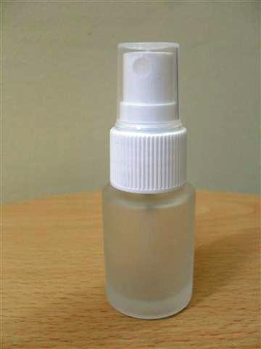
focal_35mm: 38
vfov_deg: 49.0
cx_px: 130
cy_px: 174
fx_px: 382
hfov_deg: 37.7
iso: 200
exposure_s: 1/20
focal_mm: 6.3
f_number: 2.8
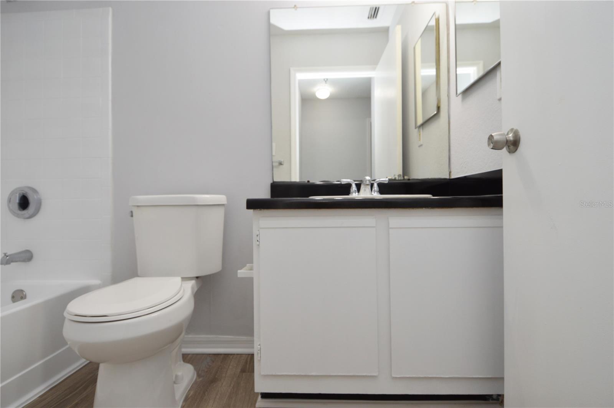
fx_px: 307
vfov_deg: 67.3
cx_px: 307
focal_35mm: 18
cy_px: 204
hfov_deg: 90.1
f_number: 4.5
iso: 400
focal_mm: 12
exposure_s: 1/80
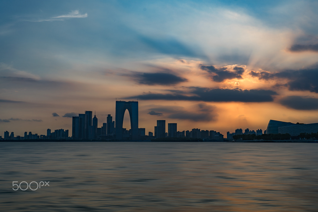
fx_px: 380
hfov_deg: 45.4
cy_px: 106
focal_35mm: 43
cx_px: 159
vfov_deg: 31.2
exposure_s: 1/500
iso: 100
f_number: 8
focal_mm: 43
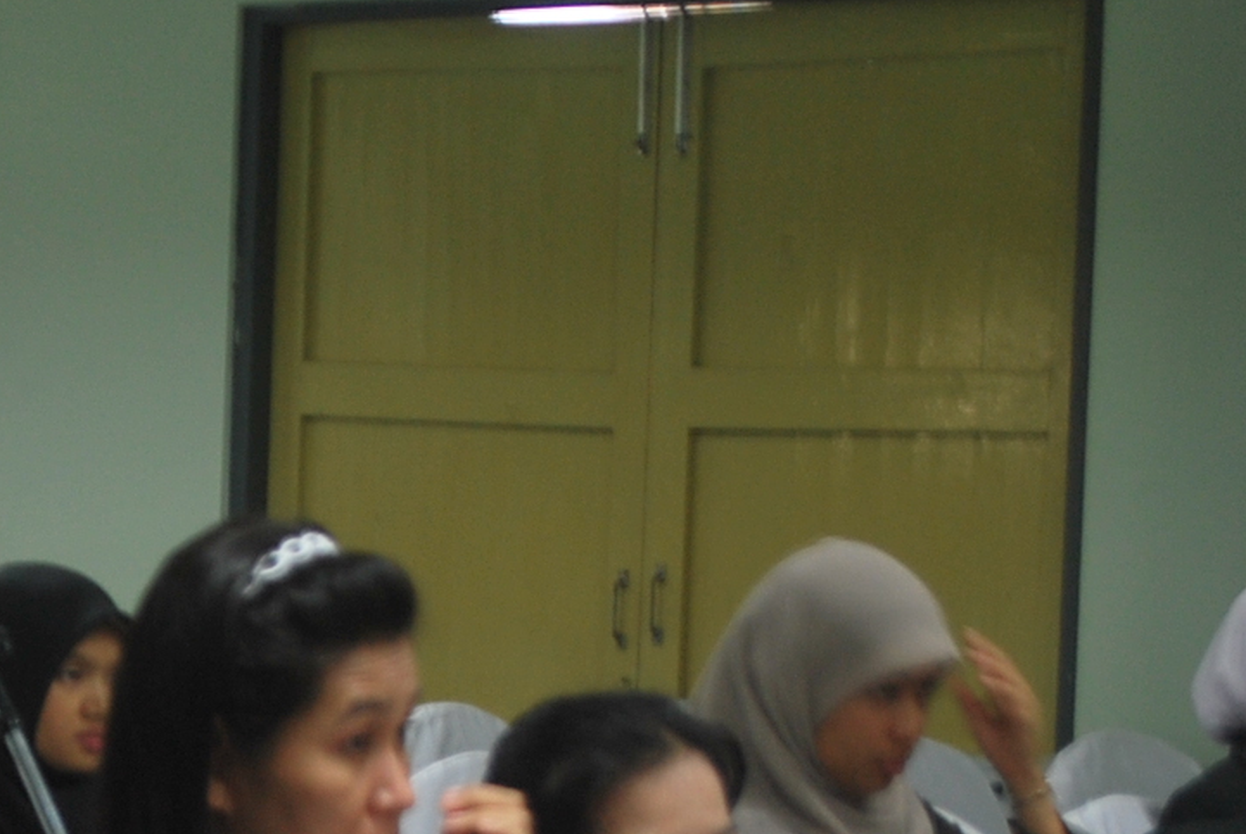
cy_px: 639
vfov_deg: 9.5
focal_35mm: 145
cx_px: -396
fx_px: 5026
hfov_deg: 13.6
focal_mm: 36
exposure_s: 1/8
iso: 200
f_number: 5.3
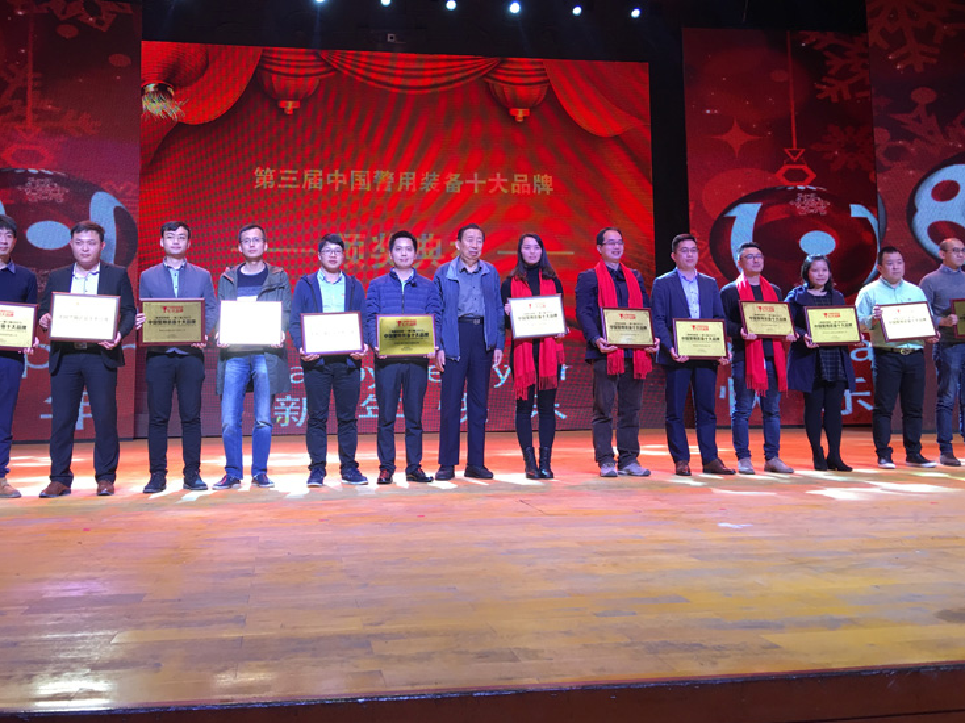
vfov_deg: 41.7
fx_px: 948
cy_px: 308
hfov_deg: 53.9
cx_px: 446
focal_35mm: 34
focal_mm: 4.15
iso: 32
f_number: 2.2
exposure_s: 1/33
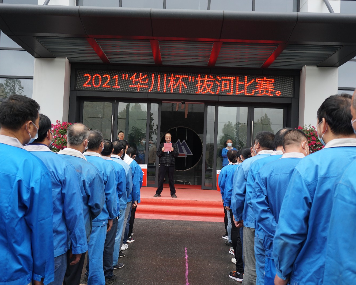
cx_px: 170
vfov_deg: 41.6
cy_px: 142
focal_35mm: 36
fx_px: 375
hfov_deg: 50.8
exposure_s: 1/160
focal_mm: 21
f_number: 4
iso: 160
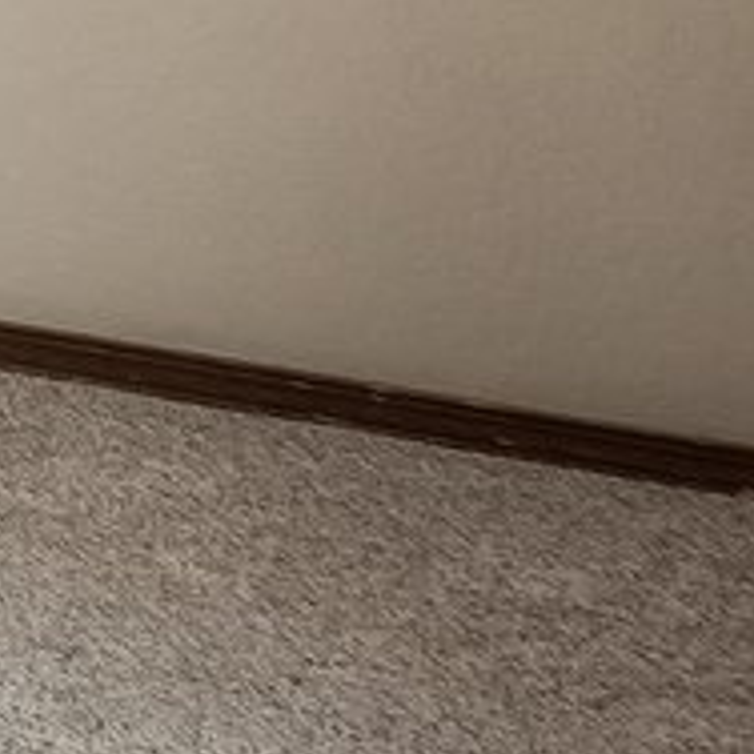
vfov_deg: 11.2
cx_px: -2286
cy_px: -804
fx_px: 3425
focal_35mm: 139
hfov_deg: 7.9
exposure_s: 1/13
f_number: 8
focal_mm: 10
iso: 320
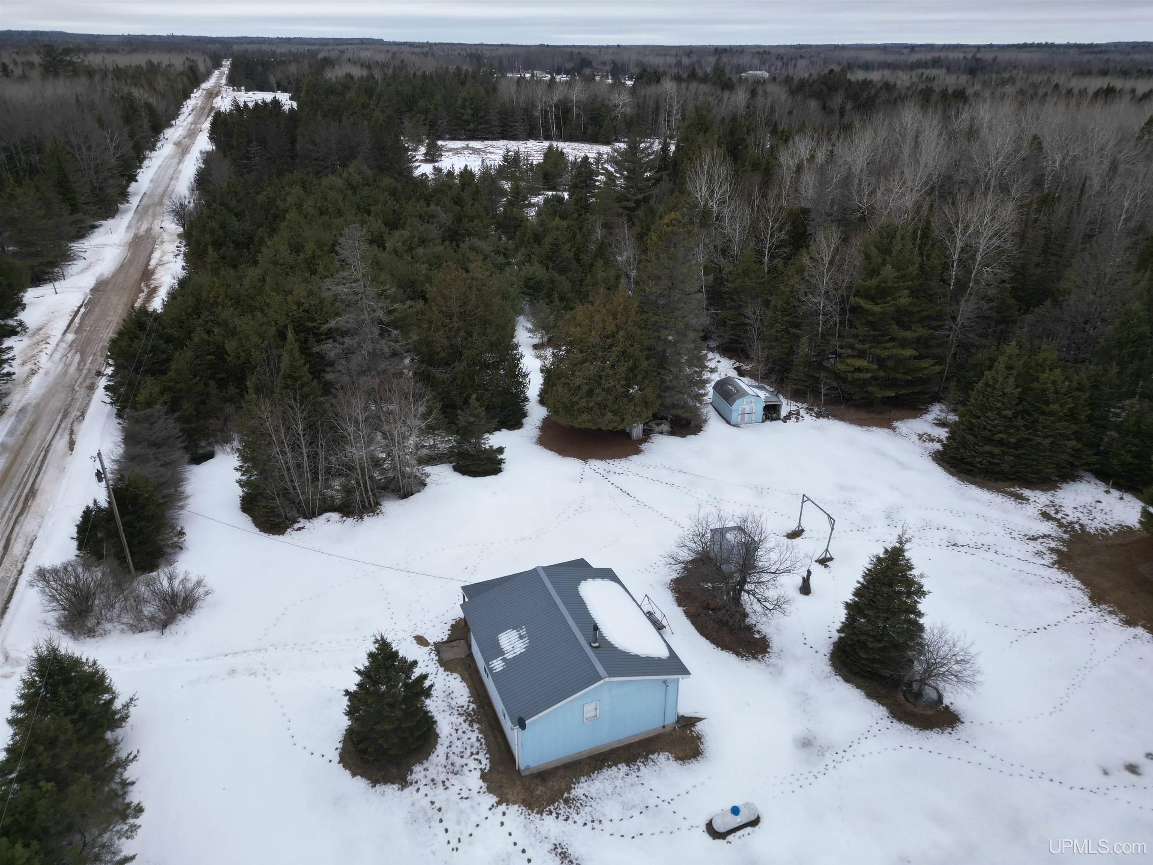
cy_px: 432
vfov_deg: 56.8
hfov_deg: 71.6
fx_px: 799
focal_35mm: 24
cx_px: 576
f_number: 1.7
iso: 110
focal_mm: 6.72
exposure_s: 1/1500
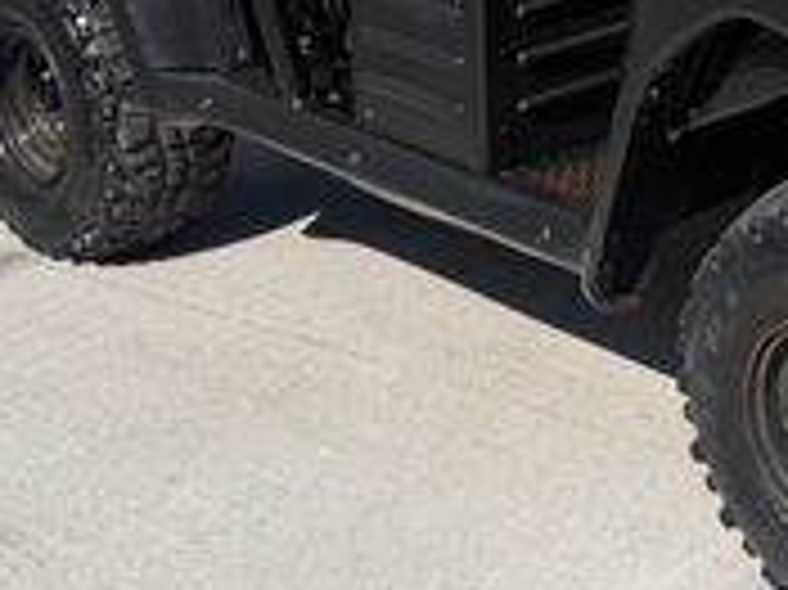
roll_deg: +3.1
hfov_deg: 21.5
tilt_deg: -7.0
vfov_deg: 15.7
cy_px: -225
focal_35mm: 88
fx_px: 2002
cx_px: 788
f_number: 1.78
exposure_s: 1/5714
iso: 80
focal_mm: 6.76
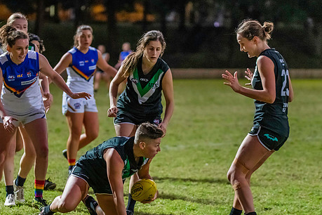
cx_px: 114
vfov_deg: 7.7
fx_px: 1592
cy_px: 154
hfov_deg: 11.5
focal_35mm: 178
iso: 10000
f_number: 2.8
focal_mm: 120
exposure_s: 1/1250
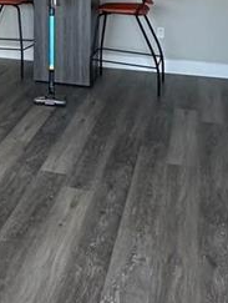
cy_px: -44
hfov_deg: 19.6
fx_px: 604
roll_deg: -0.5
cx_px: -71
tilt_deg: -2.2
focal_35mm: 69
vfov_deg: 25.7
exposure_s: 1/99
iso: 250
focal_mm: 2.22
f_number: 2.2
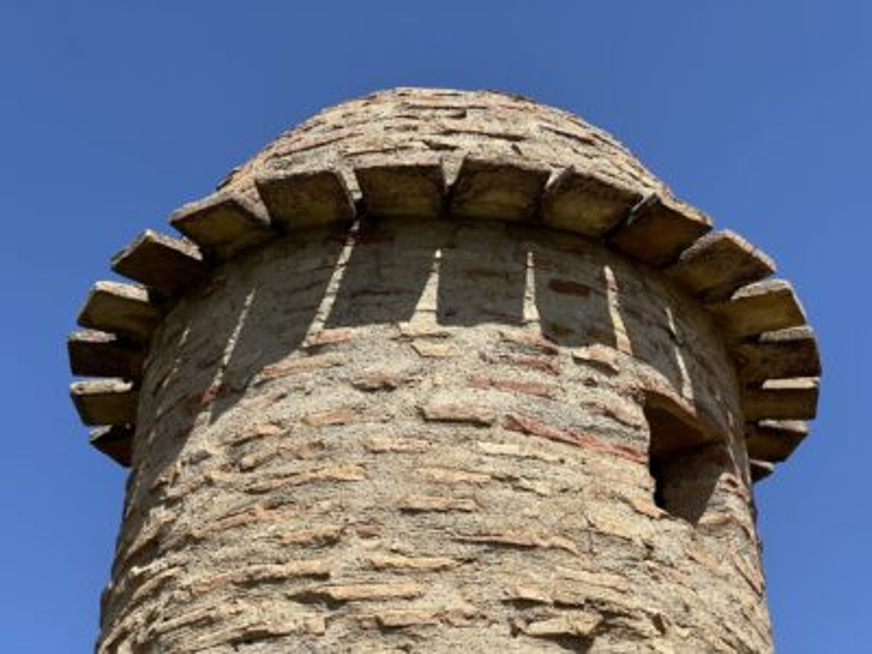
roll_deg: +1.9
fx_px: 1940
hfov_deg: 25.3
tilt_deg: +33.2
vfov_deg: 19.1
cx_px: 436
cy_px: 327
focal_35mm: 77
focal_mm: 9
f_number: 2.8
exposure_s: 1/598
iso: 32
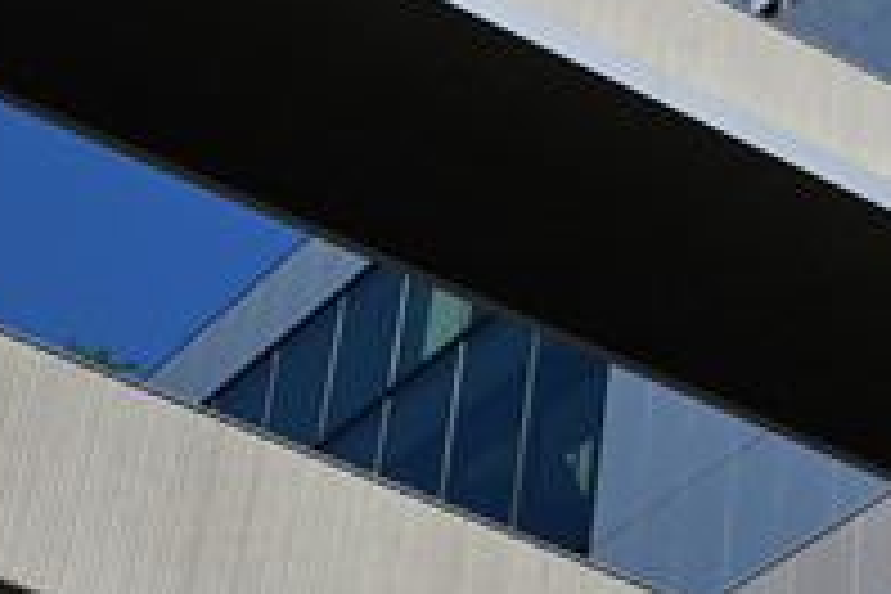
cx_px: 752
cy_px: -142
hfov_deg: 16.1
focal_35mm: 126
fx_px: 3118
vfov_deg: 10.7
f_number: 7.1
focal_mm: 32
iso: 250
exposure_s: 1/2000
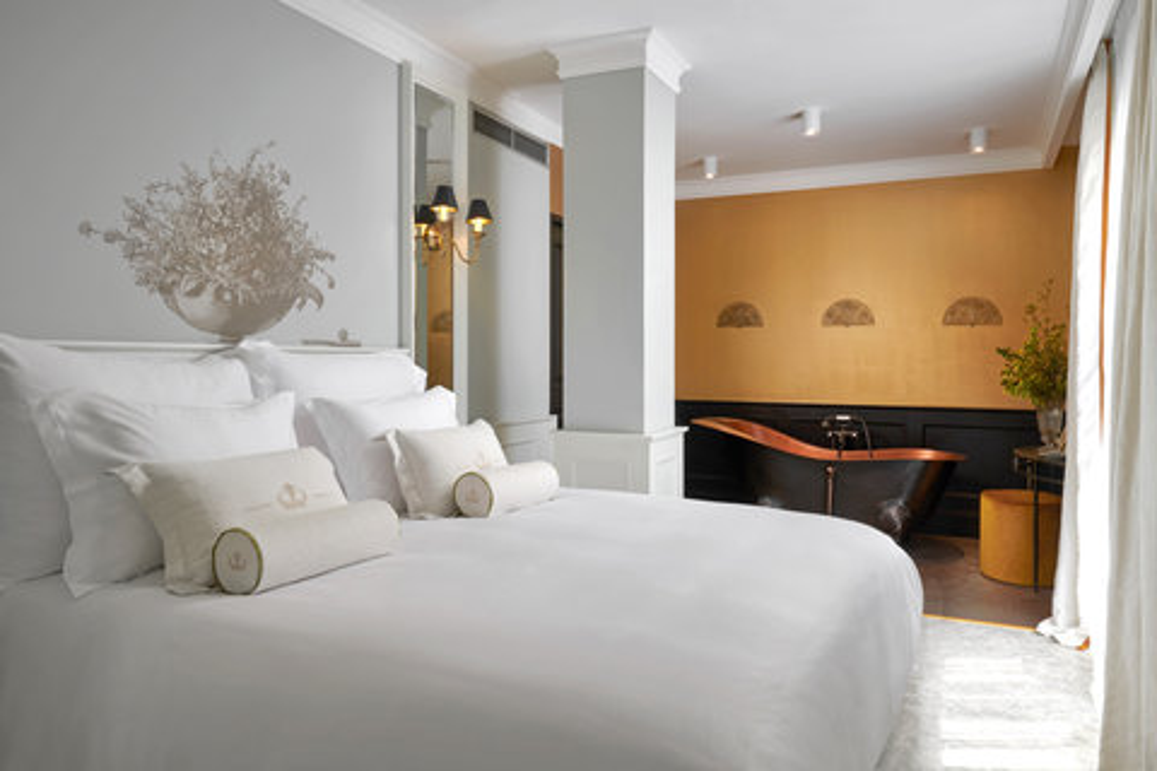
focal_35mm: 24
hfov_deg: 73.7
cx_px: 578
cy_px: 386
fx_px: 771
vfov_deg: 53.1
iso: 100
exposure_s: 1/2
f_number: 16
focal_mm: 24
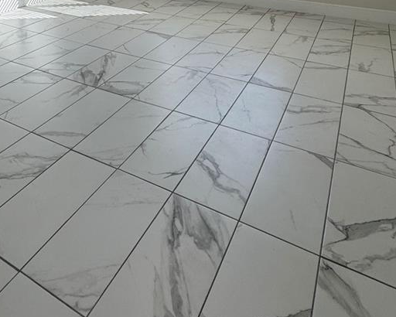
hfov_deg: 54.8
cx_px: 142
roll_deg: +0.3
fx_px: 375
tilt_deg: -11.6
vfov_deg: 38.6
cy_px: -25
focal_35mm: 32
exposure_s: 1/120
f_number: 2.2
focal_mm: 2.22
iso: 50
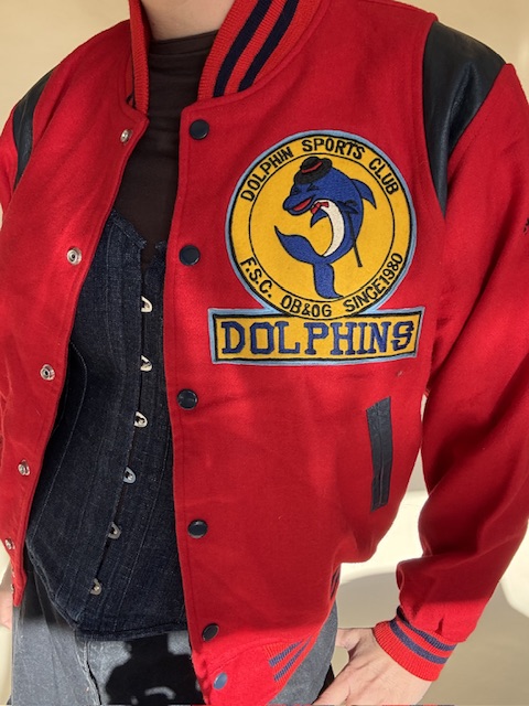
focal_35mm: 30
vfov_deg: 60.0
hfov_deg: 46.8
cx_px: 264
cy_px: 353
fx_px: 611
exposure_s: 1/270
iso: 40
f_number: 1.9
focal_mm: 2.69
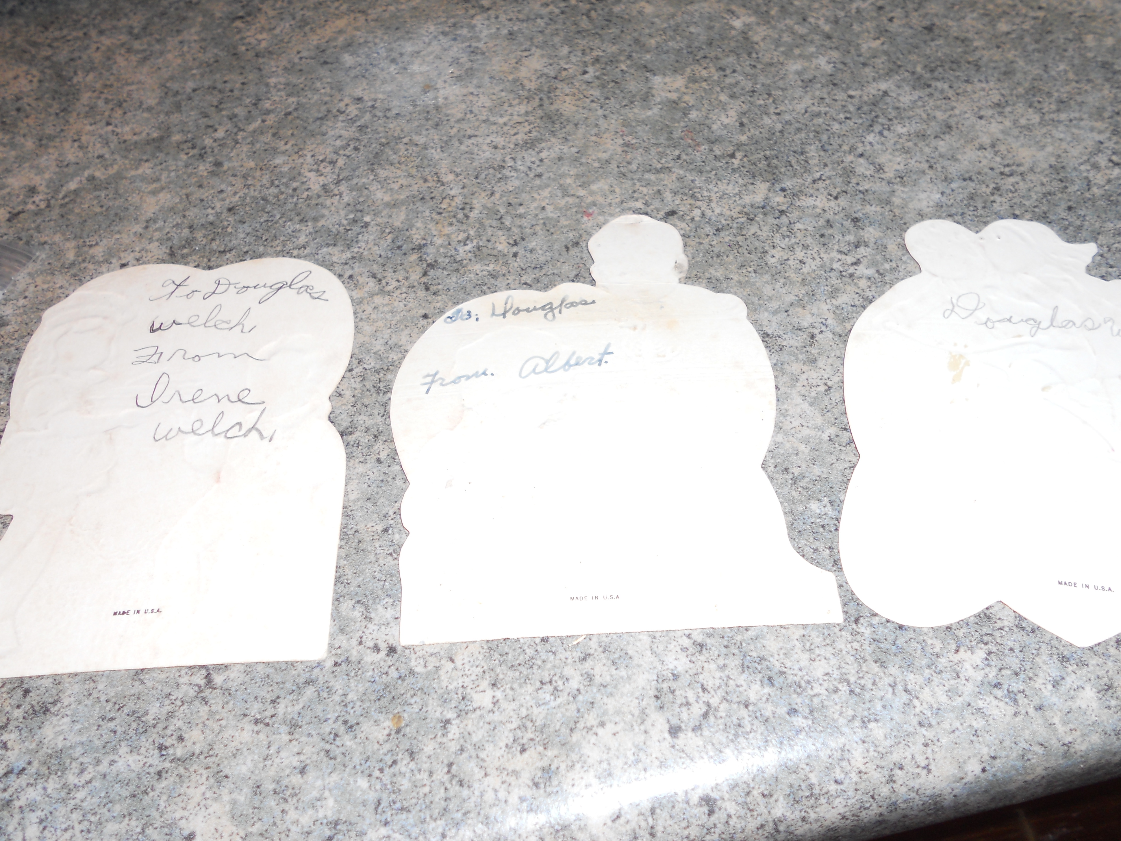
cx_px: 575
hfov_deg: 55.3
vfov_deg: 42.9
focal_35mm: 33
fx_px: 1069
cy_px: 413
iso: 80
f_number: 3.5
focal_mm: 5.8
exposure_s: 1/25
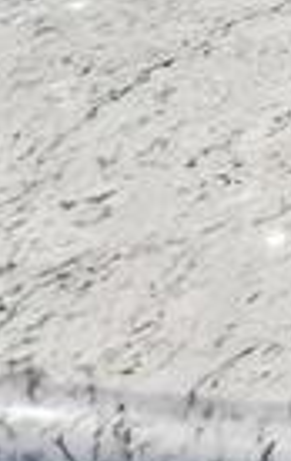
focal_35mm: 113
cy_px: -491
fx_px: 1425
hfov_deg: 9.1
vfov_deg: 14.7
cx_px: 900
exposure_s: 1/30
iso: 1600
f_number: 11
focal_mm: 10
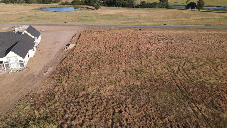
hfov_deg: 69.8
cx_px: 110
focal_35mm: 27
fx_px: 163
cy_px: 59
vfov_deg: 42.9
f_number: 2.8
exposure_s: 1/15
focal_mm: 4.5
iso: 180
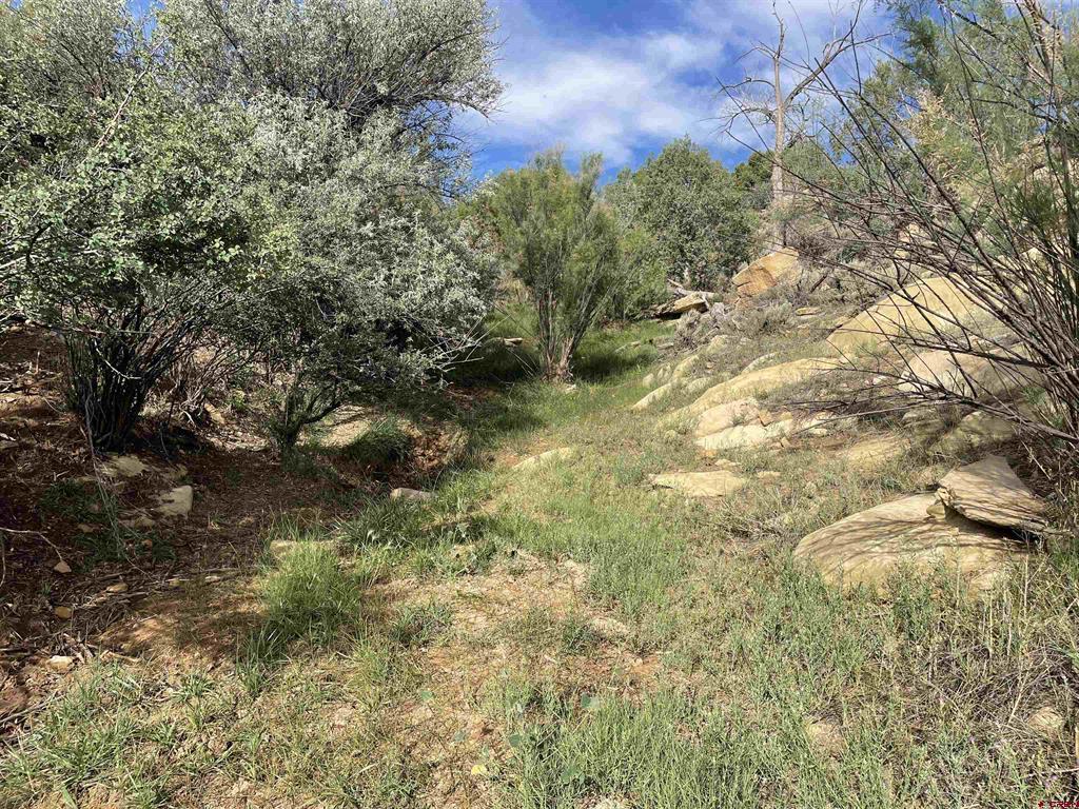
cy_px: 404
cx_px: 540
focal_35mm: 26
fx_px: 810
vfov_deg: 53.1
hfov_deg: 67.3
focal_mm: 4.2
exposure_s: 1/2053
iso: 32
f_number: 1.6
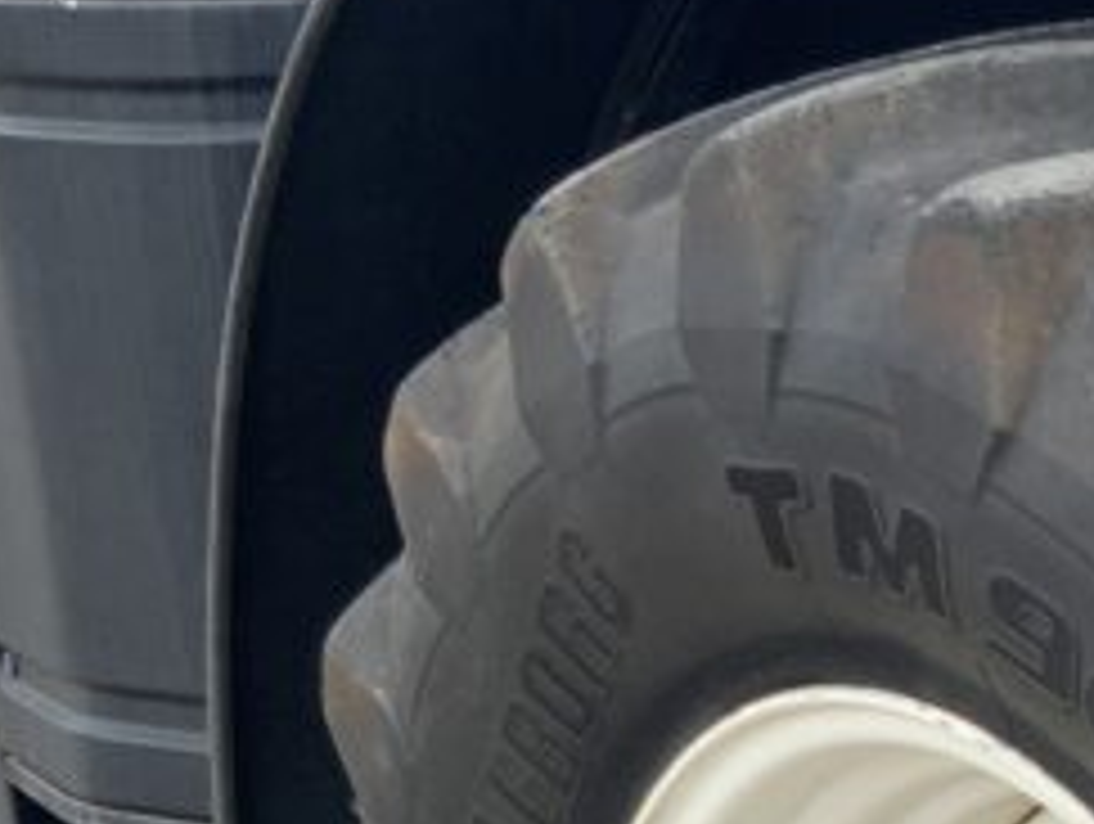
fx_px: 3861
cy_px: 1373
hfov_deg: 14.8
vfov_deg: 11.5
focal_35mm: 122
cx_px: 1697
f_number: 1.8
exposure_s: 1/174
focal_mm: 3
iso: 16
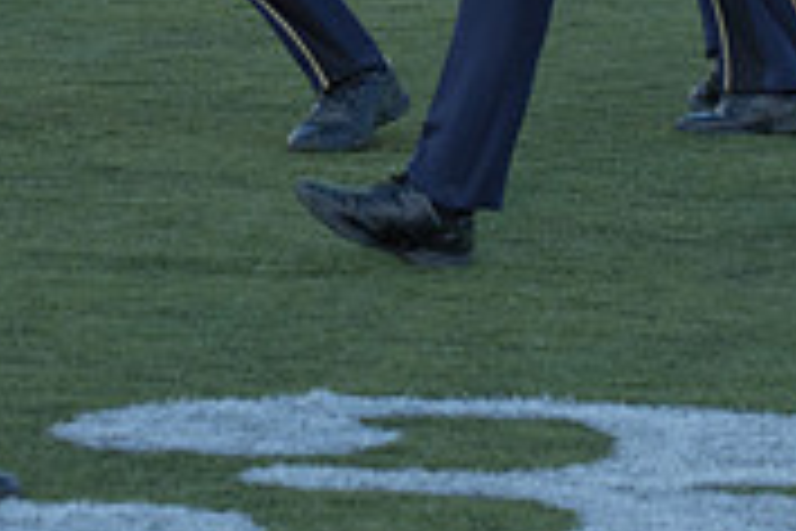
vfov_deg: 3.5
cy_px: -412
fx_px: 8601
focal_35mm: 389
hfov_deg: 5.3
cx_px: 386
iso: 640
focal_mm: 100
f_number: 8
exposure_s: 1/250
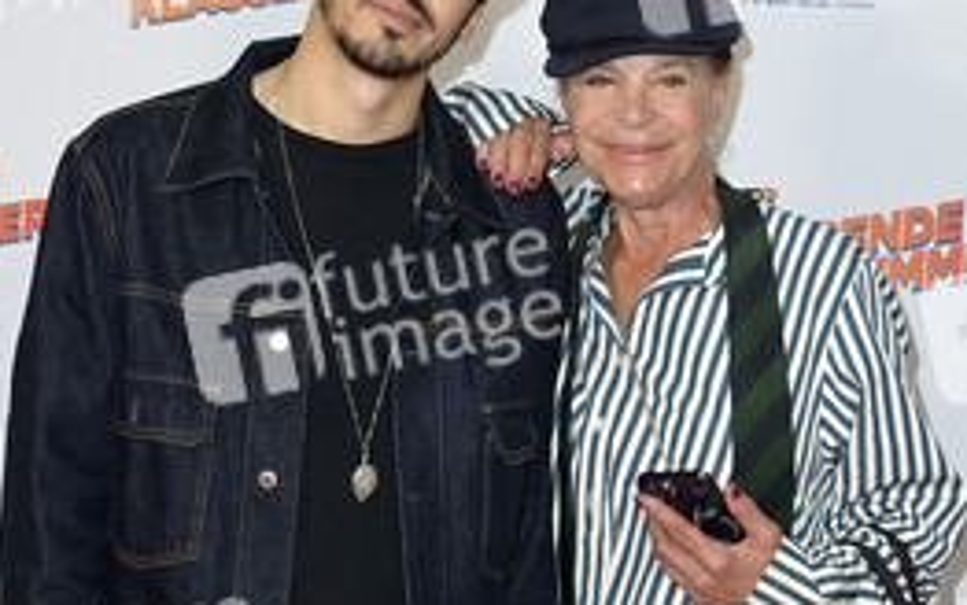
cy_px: 502
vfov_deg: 12.0
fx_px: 2874
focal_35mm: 109
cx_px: 480
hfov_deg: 19.1
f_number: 5.6
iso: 640
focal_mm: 70
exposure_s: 1/250
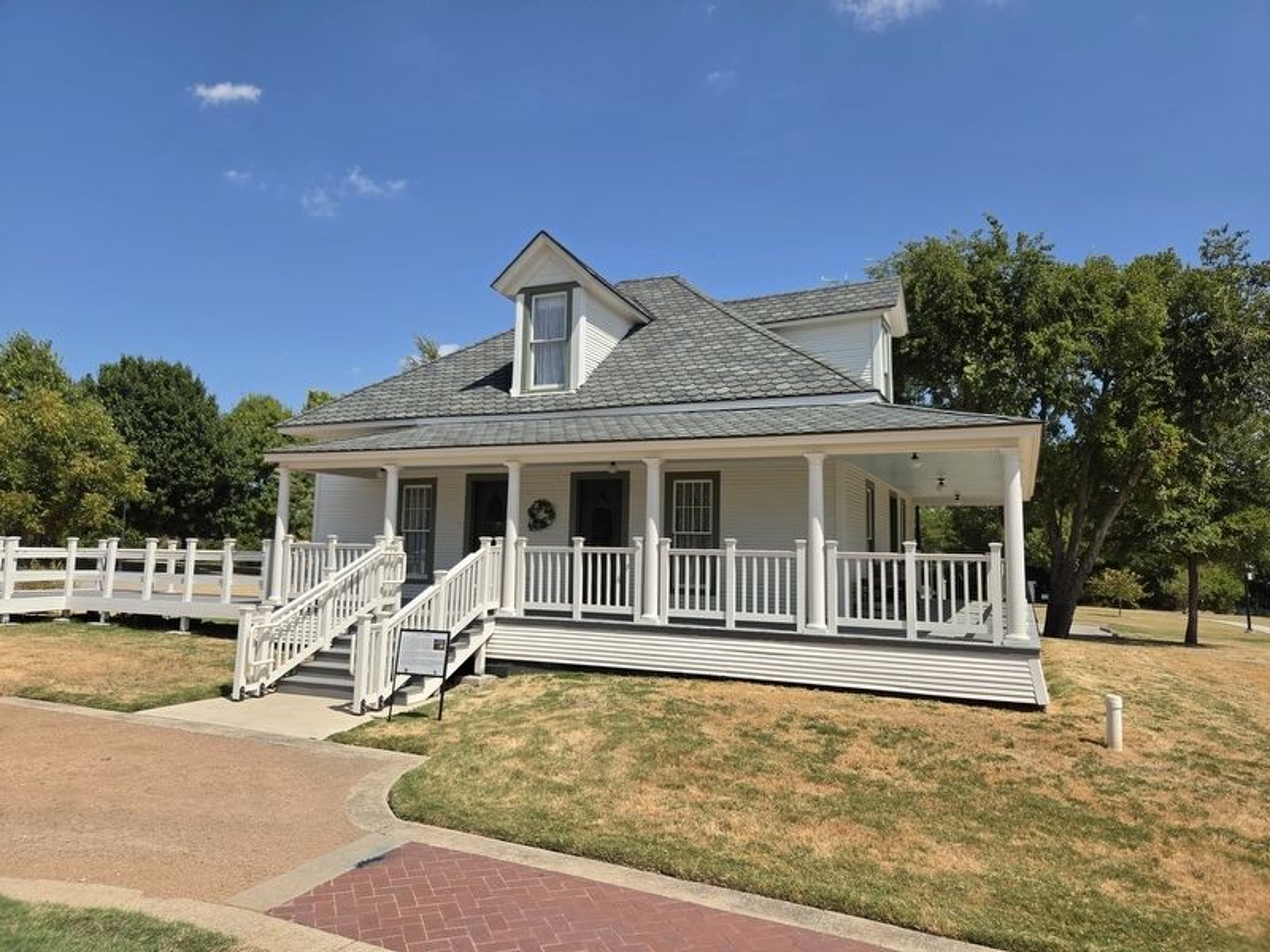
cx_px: 635
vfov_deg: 58.9
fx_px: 844
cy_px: 476
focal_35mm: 23
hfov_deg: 73.9
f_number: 1.8
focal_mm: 5.4
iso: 80
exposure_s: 1/5543
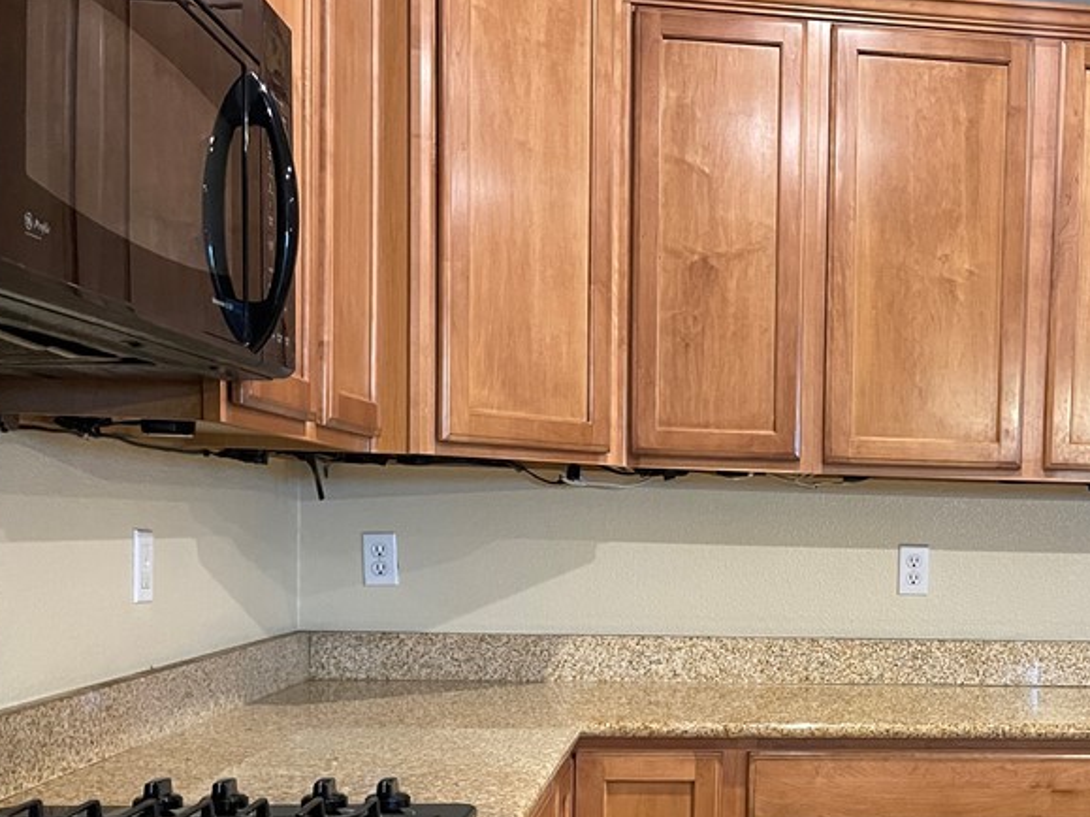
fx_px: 1448
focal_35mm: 46
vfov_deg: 31.0
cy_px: 597
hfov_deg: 39.0
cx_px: 936
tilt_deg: -3.3
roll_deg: -1.6
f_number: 1.6
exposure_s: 1/40
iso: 400
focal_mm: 5.1
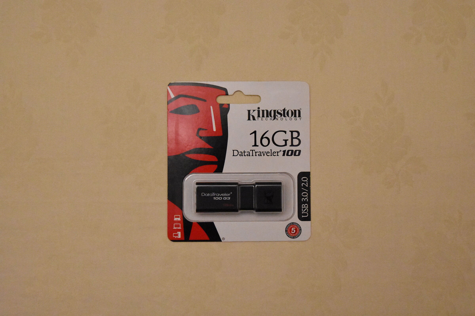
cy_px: 158
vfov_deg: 31.9
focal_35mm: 42
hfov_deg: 46.4
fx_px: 554
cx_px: 238
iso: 12800
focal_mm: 28
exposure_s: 1/250
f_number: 3.3
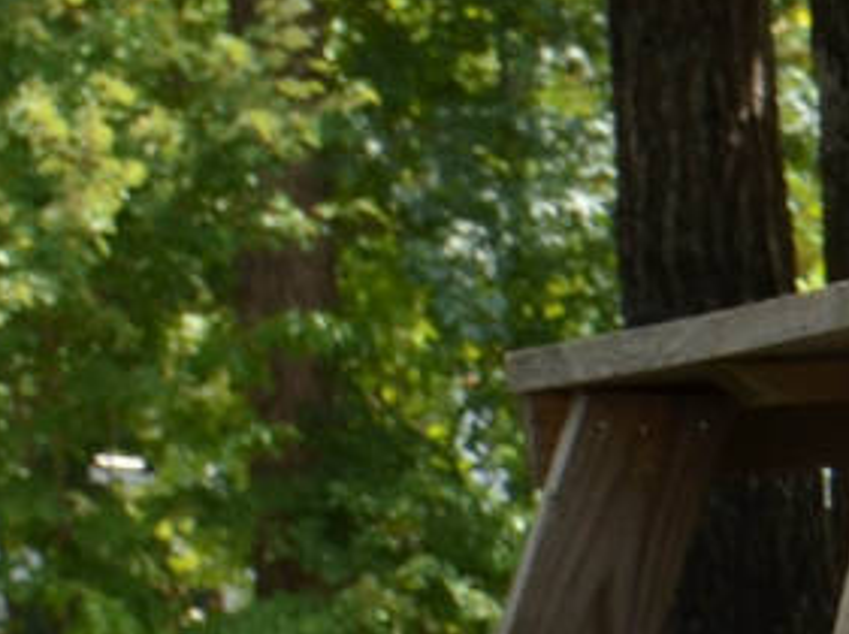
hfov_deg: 4.5
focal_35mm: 431
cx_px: -1345
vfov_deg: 3.4
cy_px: -913
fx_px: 10557
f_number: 8
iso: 125
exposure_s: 1/250
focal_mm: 42
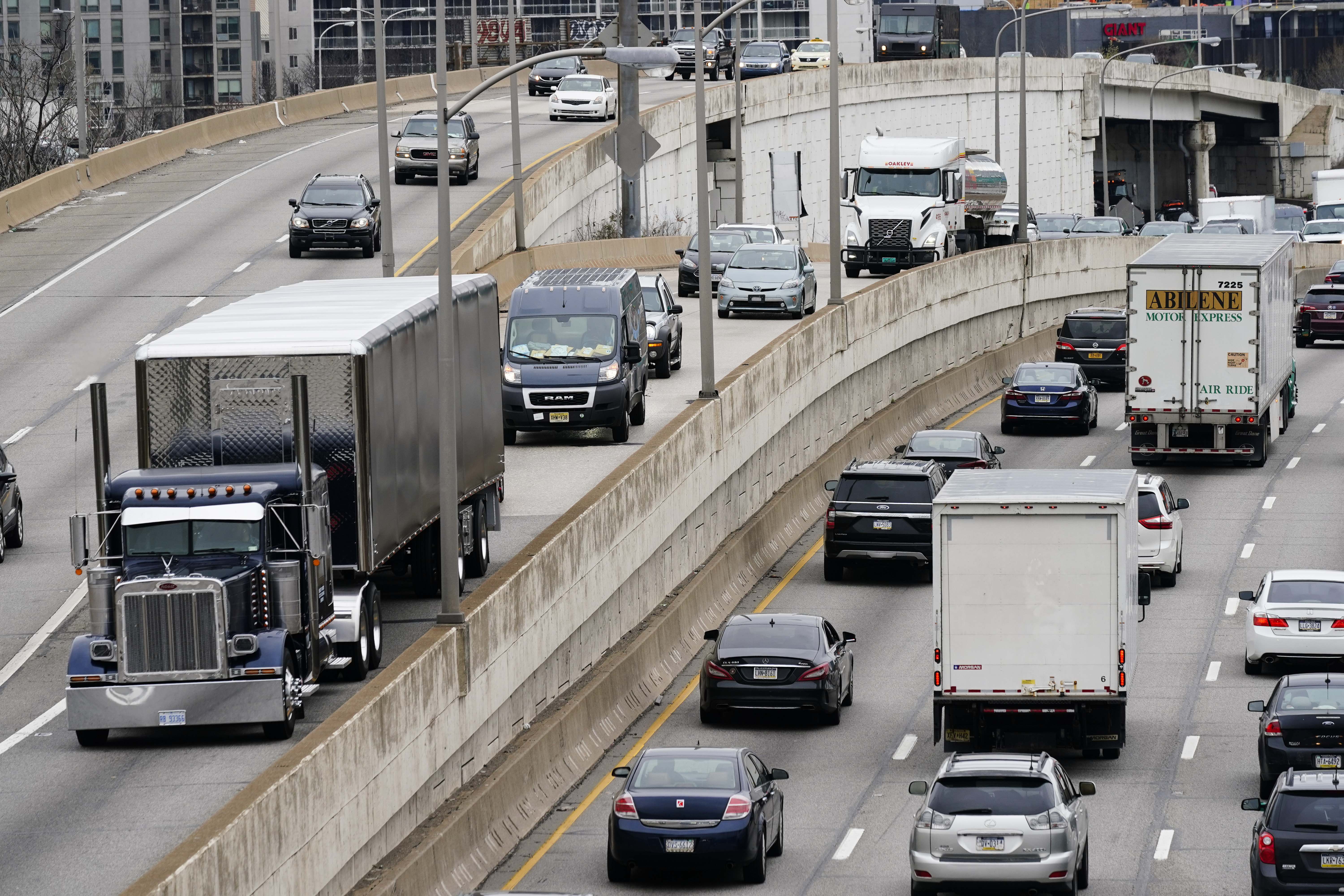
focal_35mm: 238
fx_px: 8885
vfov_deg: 5.8
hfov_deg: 8.7
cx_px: 672
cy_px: 448
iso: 400
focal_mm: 238
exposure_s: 1/400
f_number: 9
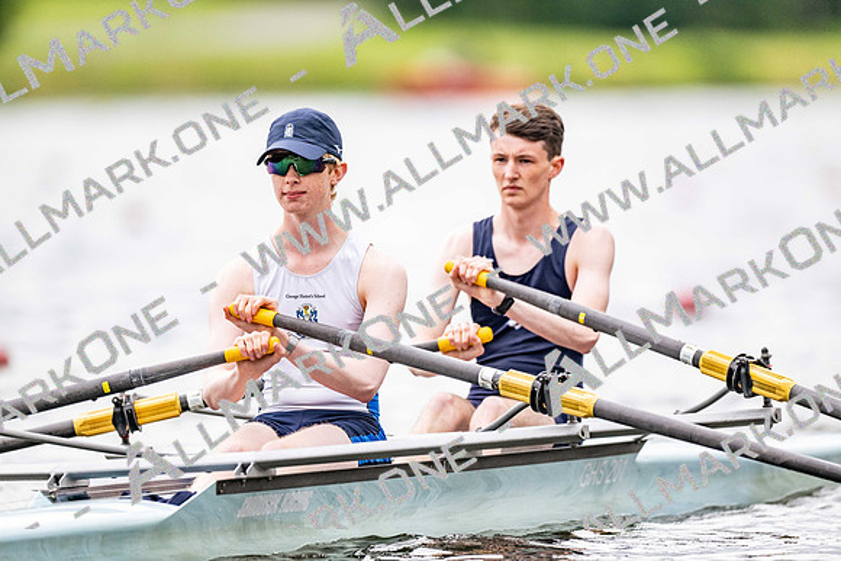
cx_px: 420
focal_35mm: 600
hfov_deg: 3.4
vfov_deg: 2.3
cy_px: 280
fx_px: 14019
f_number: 4
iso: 1250
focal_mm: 600
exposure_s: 1/2500
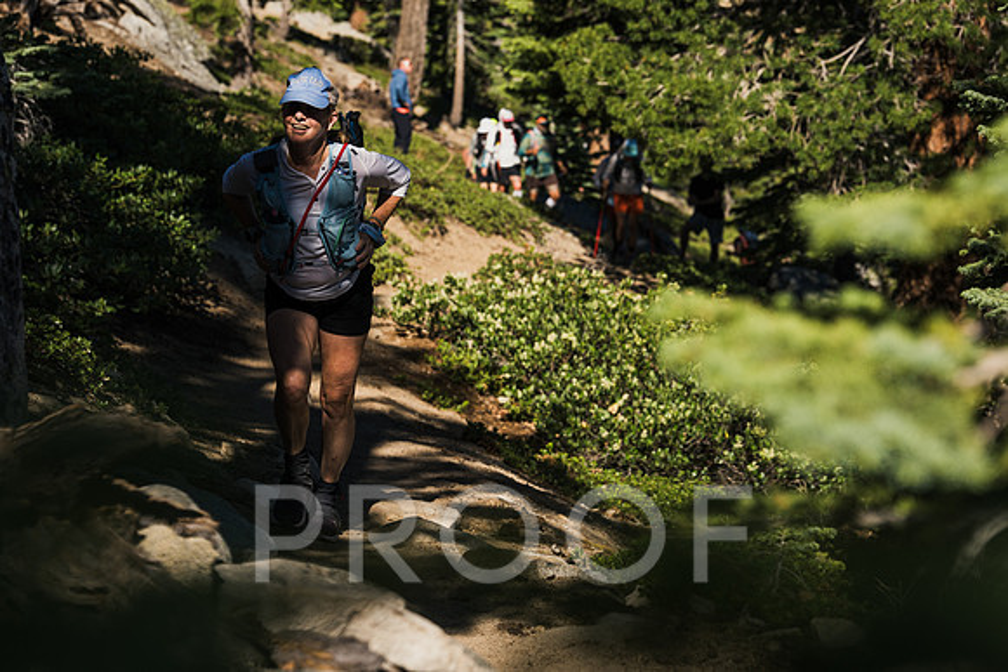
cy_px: 336
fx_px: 2408
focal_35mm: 86
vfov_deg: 15.9
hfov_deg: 23.6
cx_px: 504
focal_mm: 86
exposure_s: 1/2000
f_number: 4.5
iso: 100
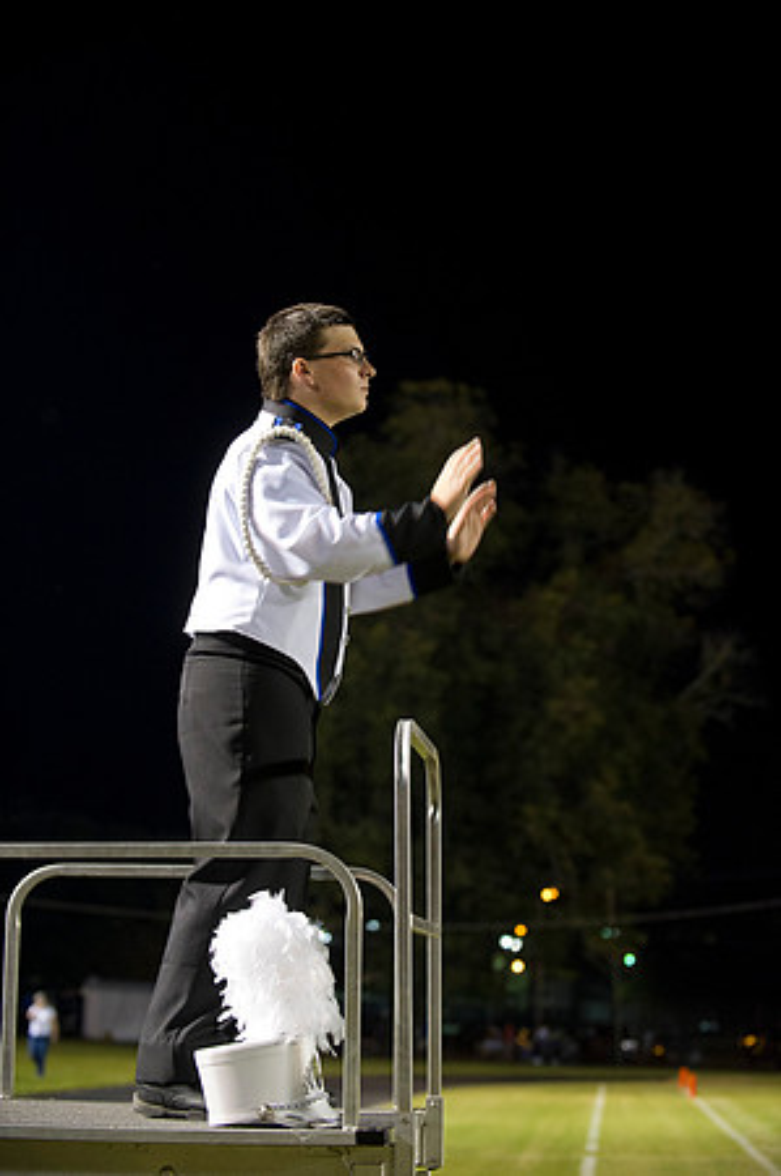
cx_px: 390
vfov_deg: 27.0
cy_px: 588
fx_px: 2446
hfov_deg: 18.1
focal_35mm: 75
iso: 3200
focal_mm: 75
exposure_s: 1/125
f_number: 3.2
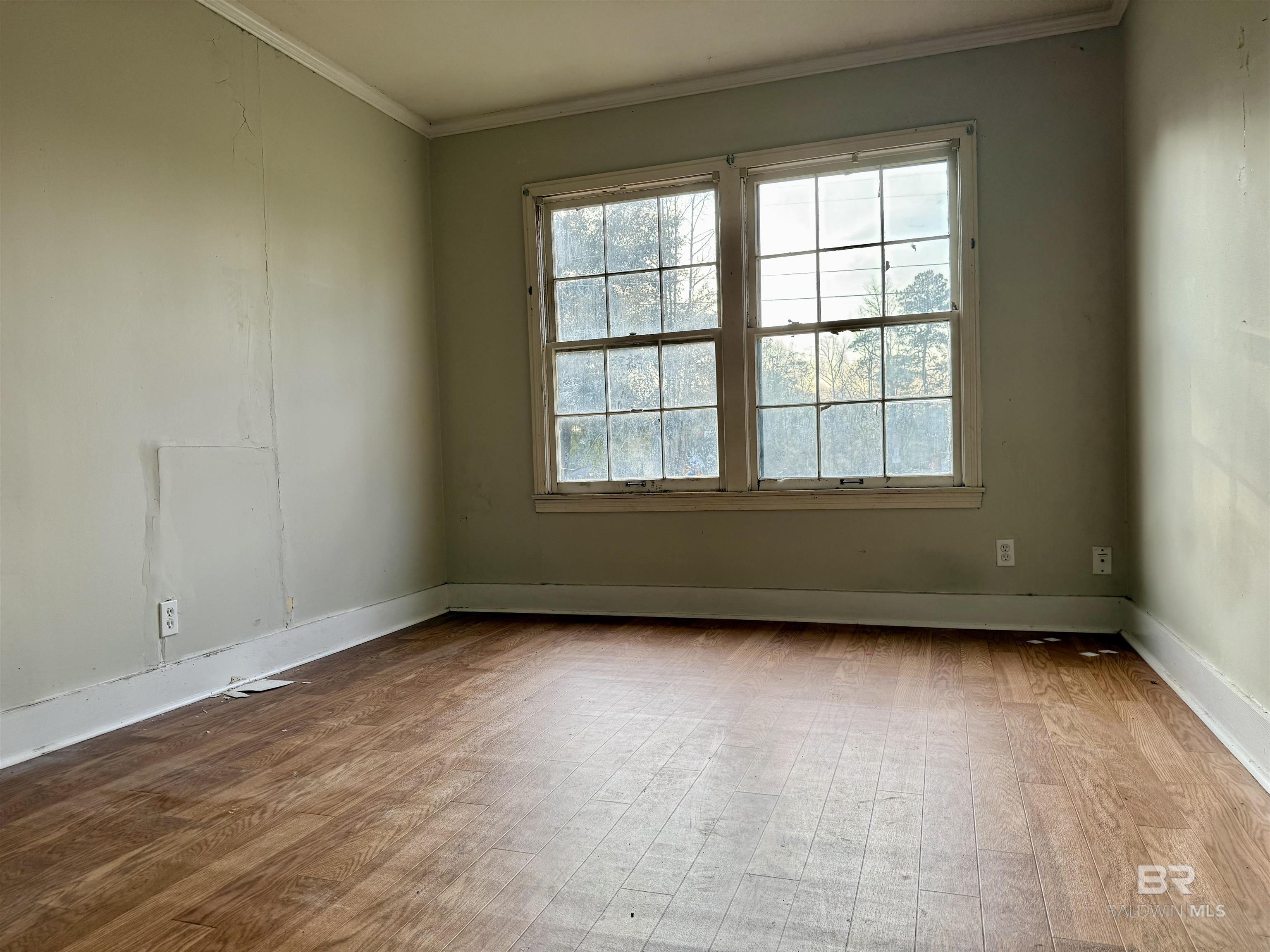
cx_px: 635
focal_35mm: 24
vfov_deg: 56.8
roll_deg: +1.7
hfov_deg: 71.6
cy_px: 476
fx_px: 881
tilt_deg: -1.8
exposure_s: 1/286
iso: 80
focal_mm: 6.76
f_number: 1.78
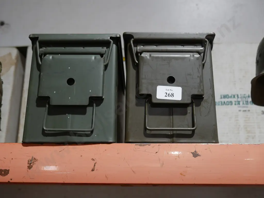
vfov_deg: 37.7
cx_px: 132
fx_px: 290
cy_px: 99
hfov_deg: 49.0
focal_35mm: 38
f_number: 4.1
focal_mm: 19
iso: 500
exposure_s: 1/60
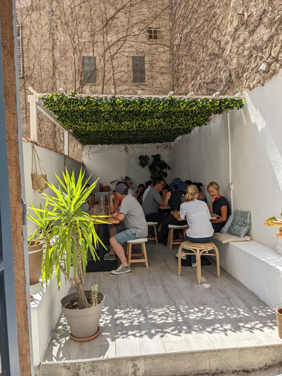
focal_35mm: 27
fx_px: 293
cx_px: 141
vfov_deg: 65.3
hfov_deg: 51.4
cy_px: 188
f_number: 1.73
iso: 49
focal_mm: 4.38
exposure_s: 1/2342
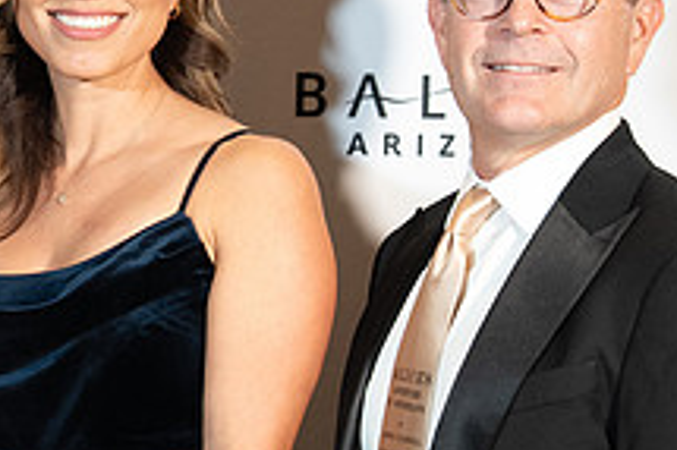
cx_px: -3
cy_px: 247
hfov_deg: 12.4
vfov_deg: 8.4
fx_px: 3082
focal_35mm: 164
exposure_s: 1/160
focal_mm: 60.7
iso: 1600
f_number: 2.8
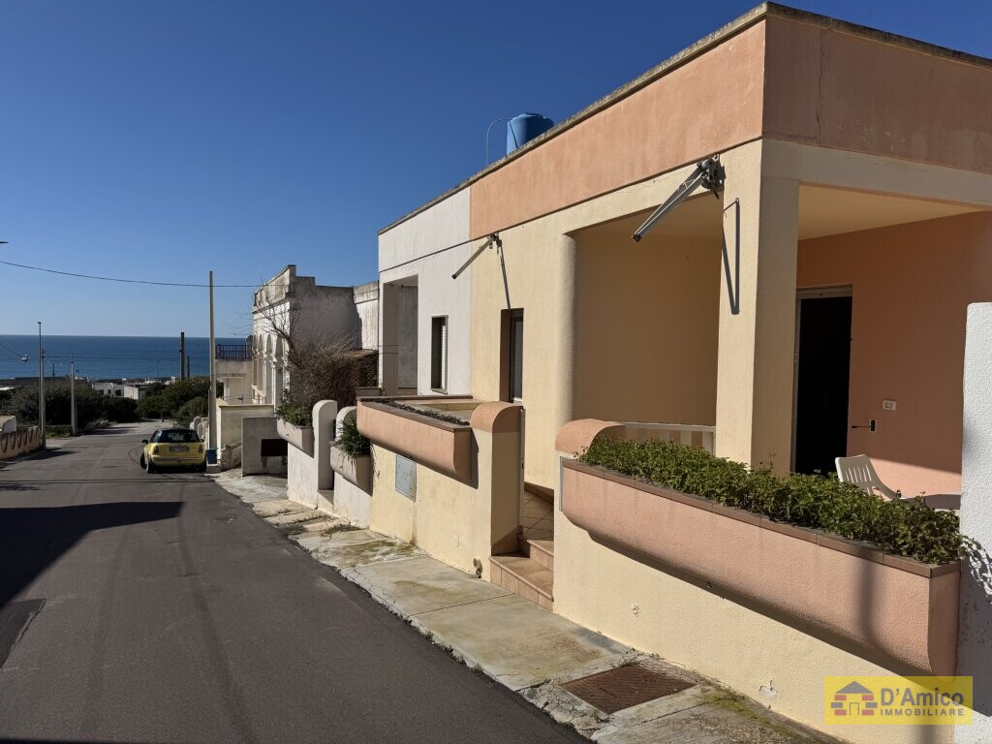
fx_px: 688
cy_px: 372
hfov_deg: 71.6
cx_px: 496
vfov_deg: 56.8
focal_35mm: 24
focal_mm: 6.76
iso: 80
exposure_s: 1/12346
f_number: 1.78
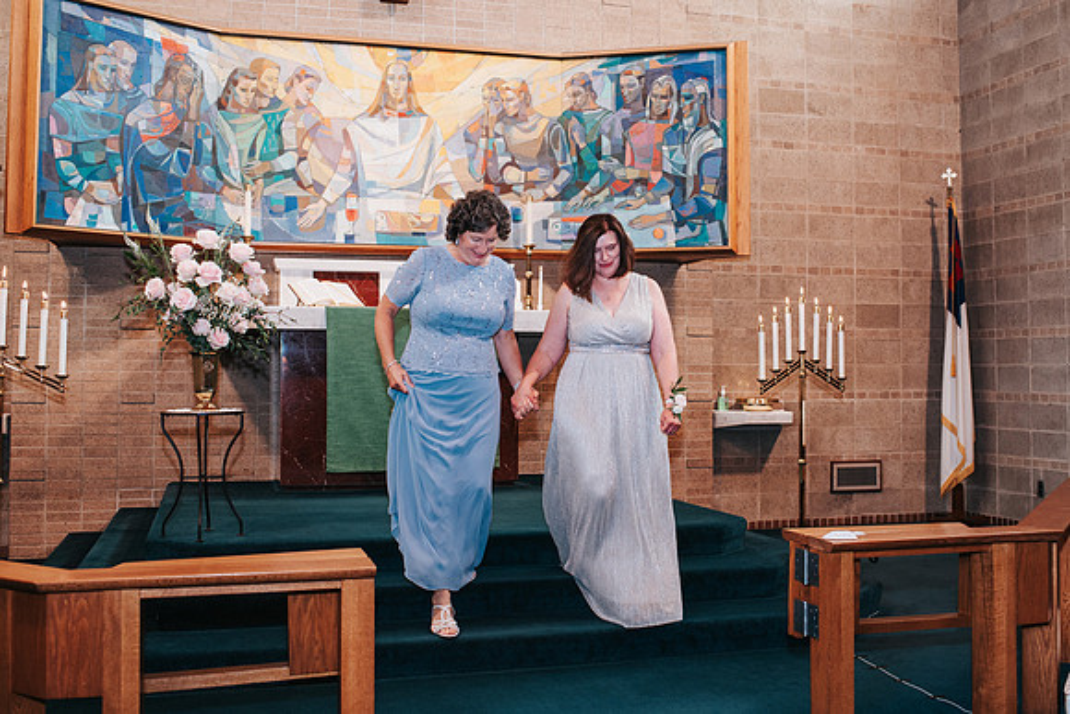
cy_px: 322
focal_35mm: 40
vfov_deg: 33.3
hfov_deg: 48.3
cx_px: 588
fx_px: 1192
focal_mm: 35
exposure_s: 1/125
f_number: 3.2
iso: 900
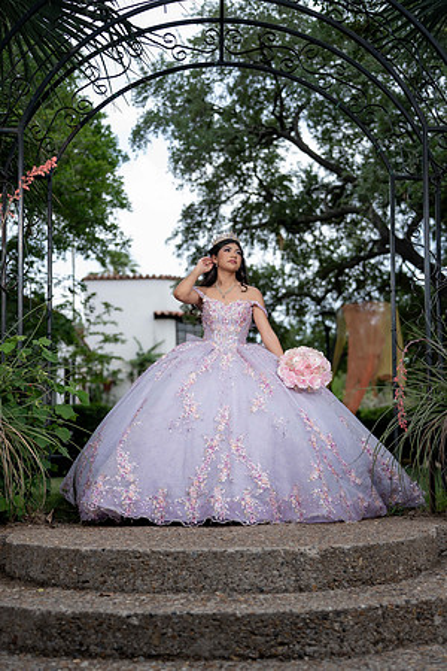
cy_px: 336
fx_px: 913
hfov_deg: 27.5
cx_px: 224
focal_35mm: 49
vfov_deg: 40.3
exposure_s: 1/800
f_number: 2.2
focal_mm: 49
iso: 80
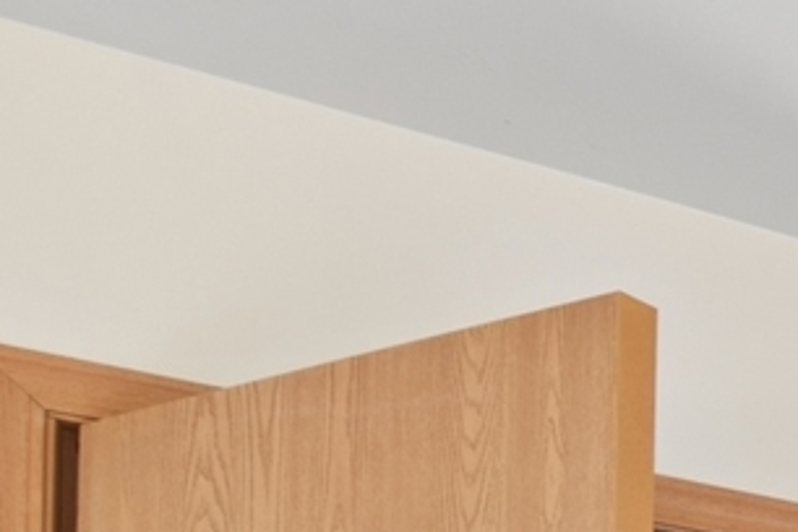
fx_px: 1640
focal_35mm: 74
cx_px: 1994
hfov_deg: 14.5
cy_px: 1202
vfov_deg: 14.0
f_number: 8
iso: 400
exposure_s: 1/15
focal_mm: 14
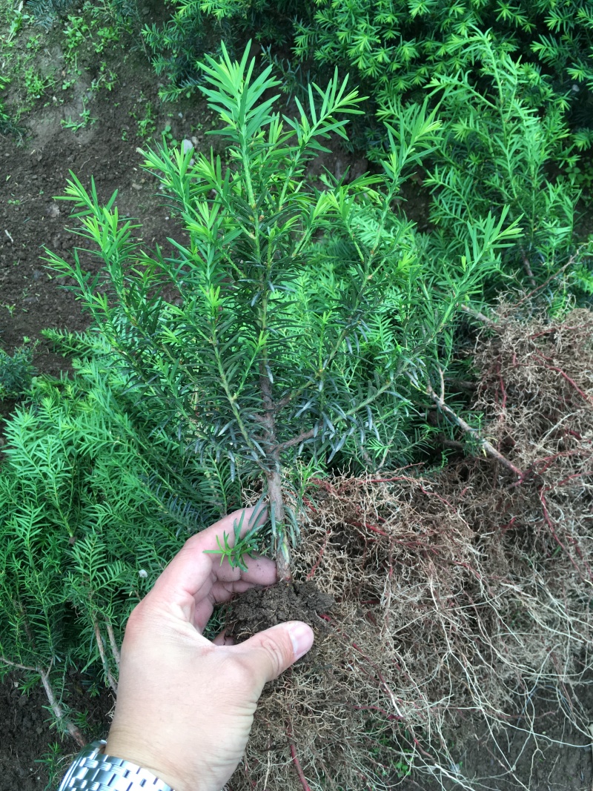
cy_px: 396
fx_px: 663
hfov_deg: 48.2
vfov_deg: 61.7
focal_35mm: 29
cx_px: 296
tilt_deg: -66.5
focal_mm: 4.15
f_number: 2.2
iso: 32
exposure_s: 1/100
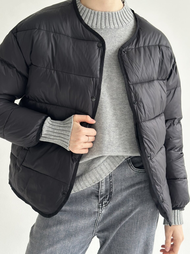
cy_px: 127
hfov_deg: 30.3
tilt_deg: -7.7
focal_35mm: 48
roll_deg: -1.9
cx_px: 95
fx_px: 351
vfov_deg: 39.7
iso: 125
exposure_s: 1/114
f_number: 1.78
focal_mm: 6.86
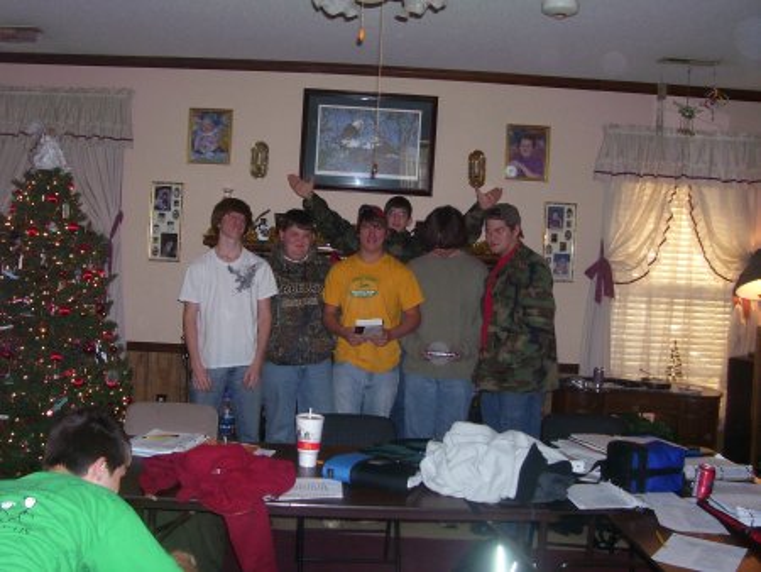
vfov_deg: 41.8
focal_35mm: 34
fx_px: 748
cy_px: 286
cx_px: 380
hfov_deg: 53.9
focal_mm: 5.6
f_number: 2.7
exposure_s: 1/60
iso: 125
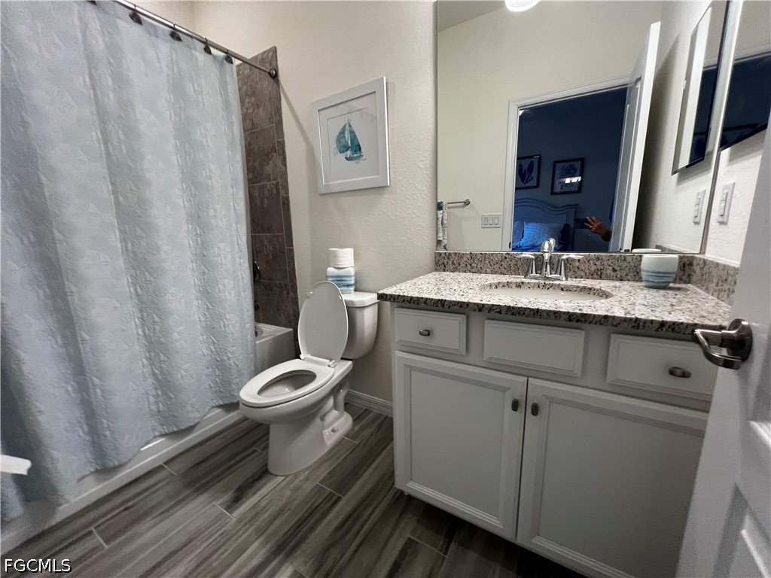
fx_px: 290
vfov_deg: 89.9
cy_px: 289
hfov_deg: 106.2
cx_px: 386
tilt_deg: -13.6
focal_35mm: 13
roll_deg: -2.6
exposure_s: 1/120
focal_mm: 1.57
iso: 125
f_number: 1.8
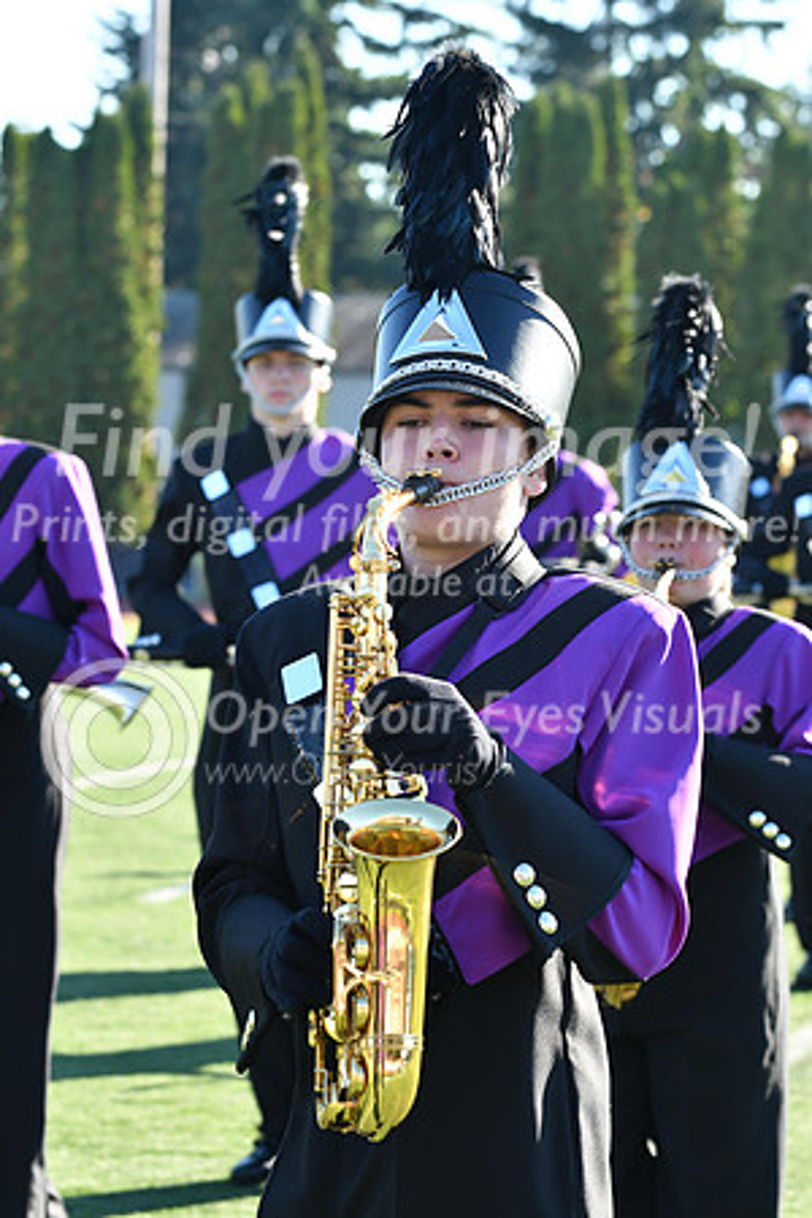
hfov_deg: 9.6
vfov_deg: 14.4
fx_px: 4821
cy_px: 609
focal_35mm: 142
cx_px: 406
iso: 400
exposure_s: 1/400
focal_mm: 95
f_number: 5.6
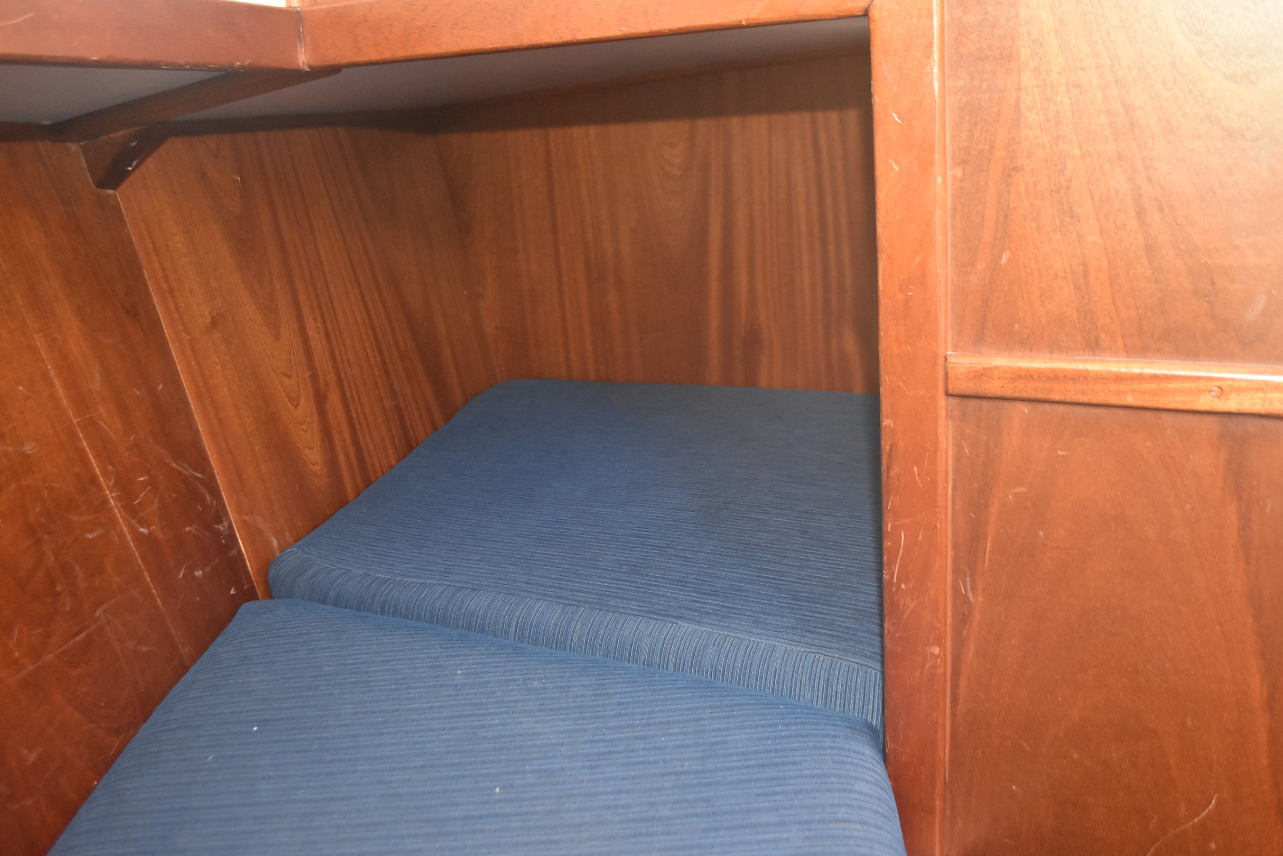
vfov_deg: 38.9
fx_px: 1212
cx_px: 652
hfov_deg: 55.8
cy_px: 431
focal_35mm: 34
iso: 2800
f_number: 3.8
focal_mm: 22
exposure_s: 1/60
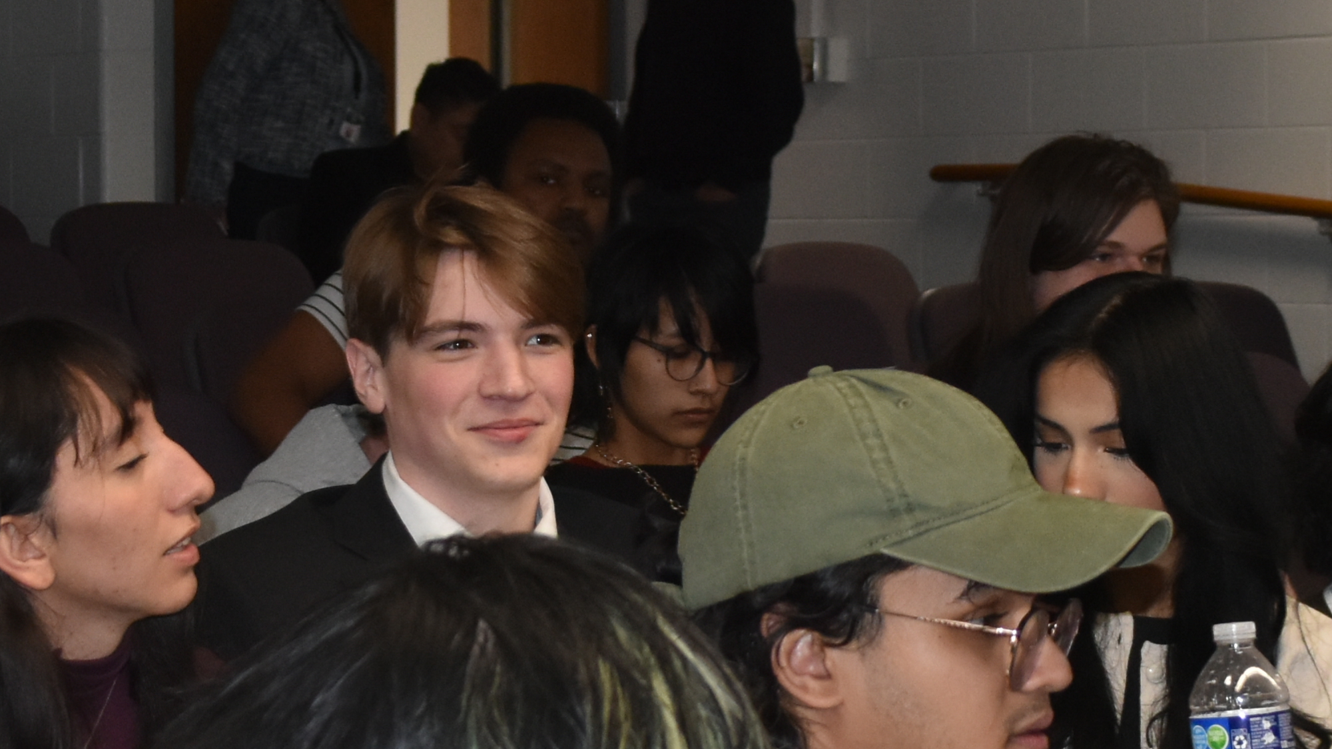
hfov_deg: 16.3
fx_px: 4662
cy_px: 396
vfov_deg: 9.2
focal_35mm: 132
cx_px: 601
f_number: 4.5
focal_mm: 28
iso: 800
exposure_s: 1/160
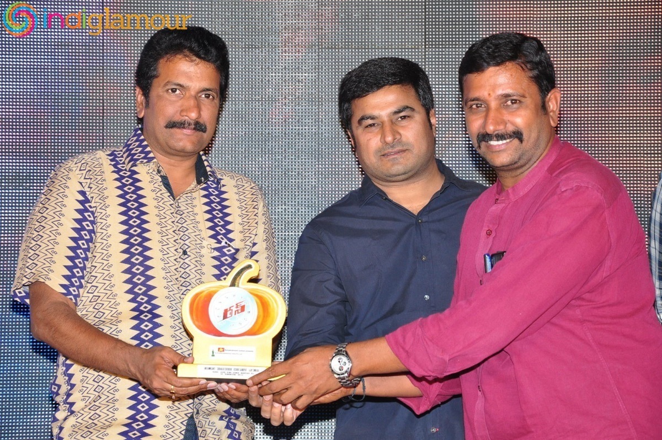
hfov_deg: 15.2
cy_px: 220
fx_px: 2479
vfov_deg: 10.1
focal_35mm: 135
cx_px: 331
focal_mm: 90
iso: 500
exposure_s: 1/125
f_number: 7.1
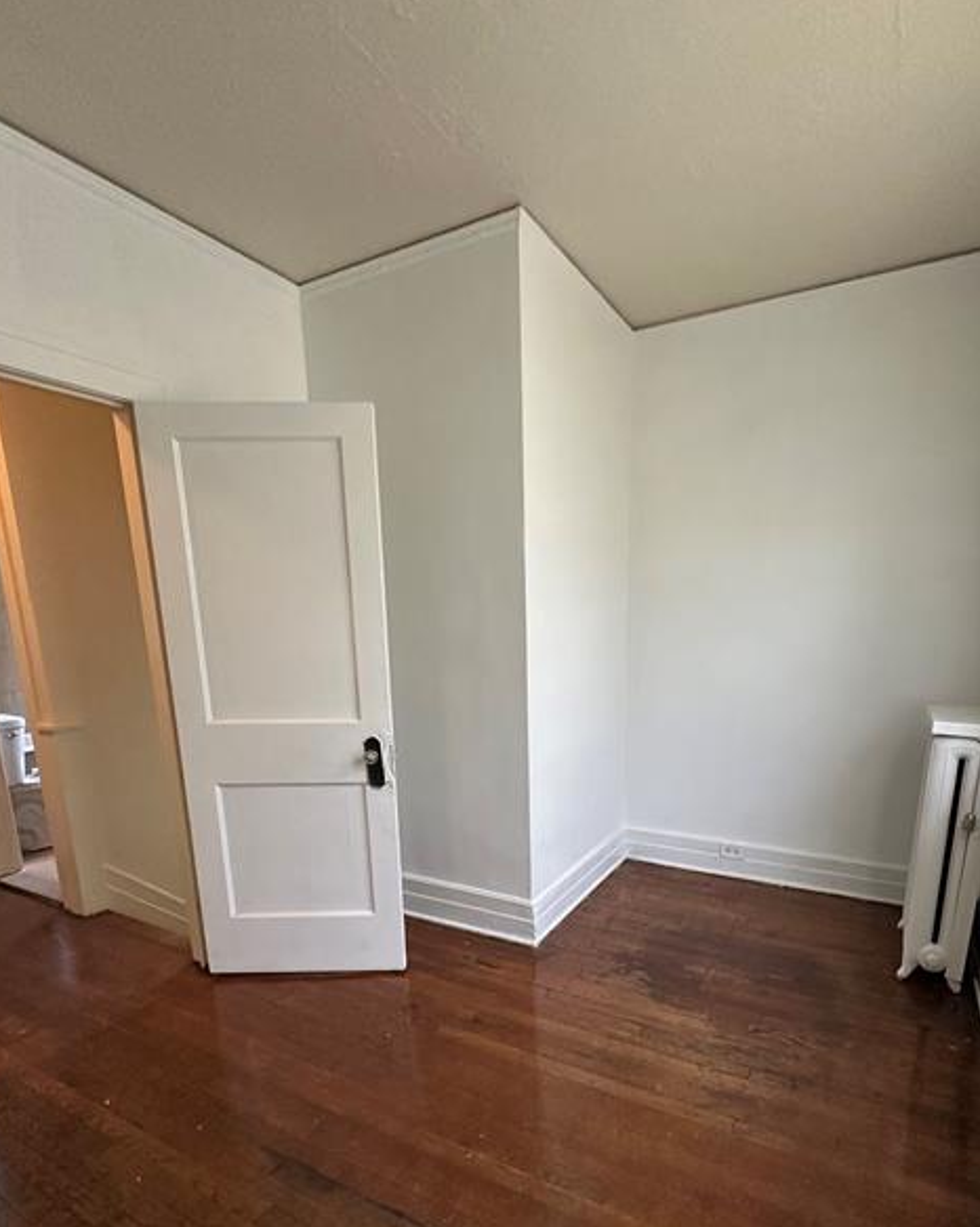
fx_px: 653
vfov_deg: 84.8
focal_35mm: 18
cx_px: 547
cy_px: 762
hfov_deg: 73.5
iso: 320
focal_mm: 2.22
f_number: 2.2
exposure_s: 1/74
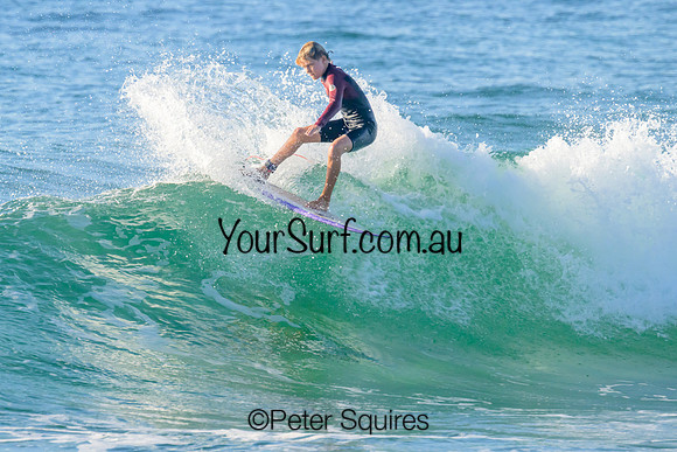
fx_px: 15051
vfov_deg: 1.7
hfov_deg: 2.6
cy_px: 170
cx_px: 277
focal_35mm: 800
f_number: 11
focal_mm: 620
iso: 1400
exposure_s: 1/2000
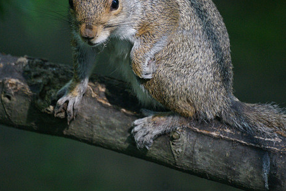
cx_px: 146
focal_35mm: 960
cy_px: 70
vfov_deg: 1.4
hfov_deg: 2.1
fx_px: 7626
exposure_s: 1/250
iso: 1600
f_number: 8
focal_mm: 500
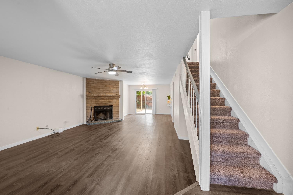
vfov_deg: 81.1
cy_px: 98
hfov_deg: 104.3
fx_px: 114
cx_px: 146
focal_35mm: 14
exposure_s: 1
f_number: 9
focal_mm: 14
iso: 250
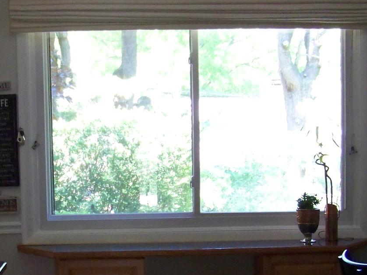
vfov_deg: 16.6
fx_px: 933
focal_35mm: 88
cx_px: 84
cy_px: 246
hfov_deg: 22.0
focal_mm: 5.85
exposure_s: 1/30
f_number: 2.8
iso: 200
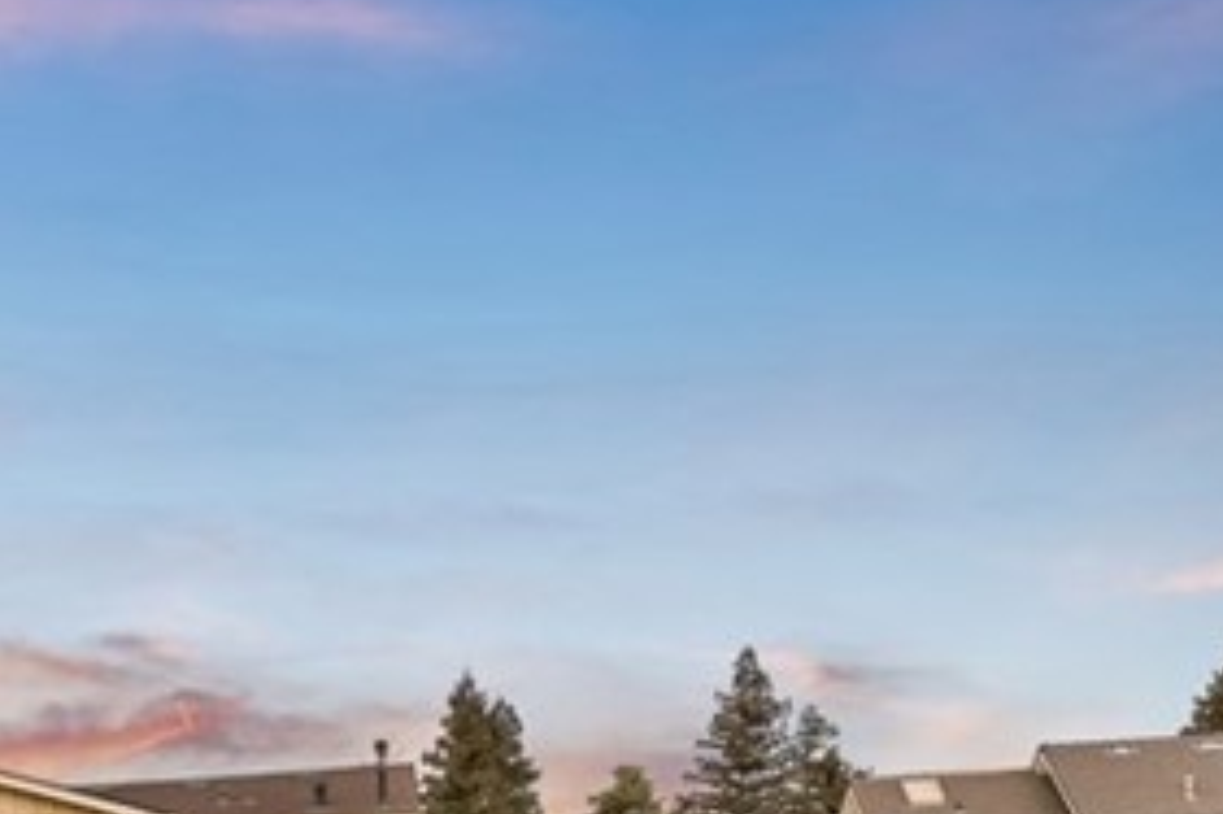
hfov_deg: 27.8
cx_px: -566
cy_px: 1069
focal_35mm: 51
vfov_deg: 23.3
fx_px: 1731
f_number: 2.8
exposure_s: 1/160
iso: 3200
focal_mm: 14
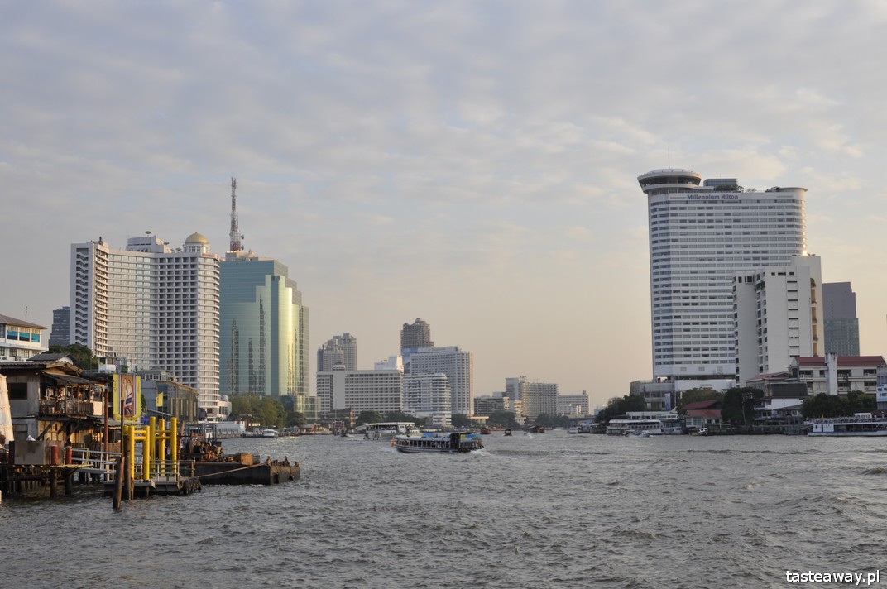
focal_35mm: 52
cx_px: 444
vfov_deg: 25.7
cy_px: 294
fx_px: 1292
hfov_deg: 37.9
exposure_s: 1/200
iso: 200
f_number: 7.1
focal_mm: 35
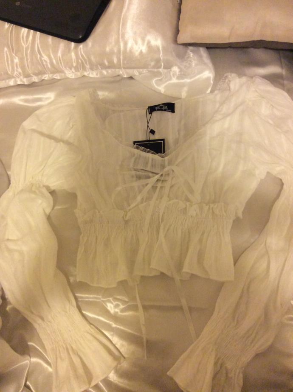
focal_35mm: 32
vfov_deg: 56.9
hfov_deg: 44.0
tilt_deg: -68.4
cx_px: 146
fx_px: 362
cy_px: 196
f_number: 2.4
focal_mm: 3.3
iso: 250
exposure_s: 1/24
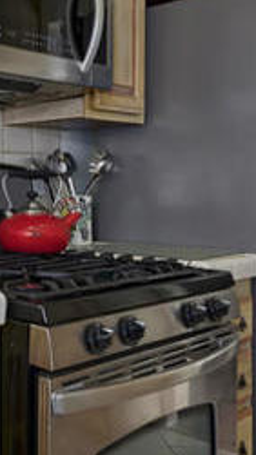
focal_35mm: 49
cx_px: -176
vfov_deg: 41.6
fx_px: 596
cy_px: 181
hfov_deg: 19.5
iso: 400
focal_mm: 18.5
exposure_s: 1/15
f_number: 7.1
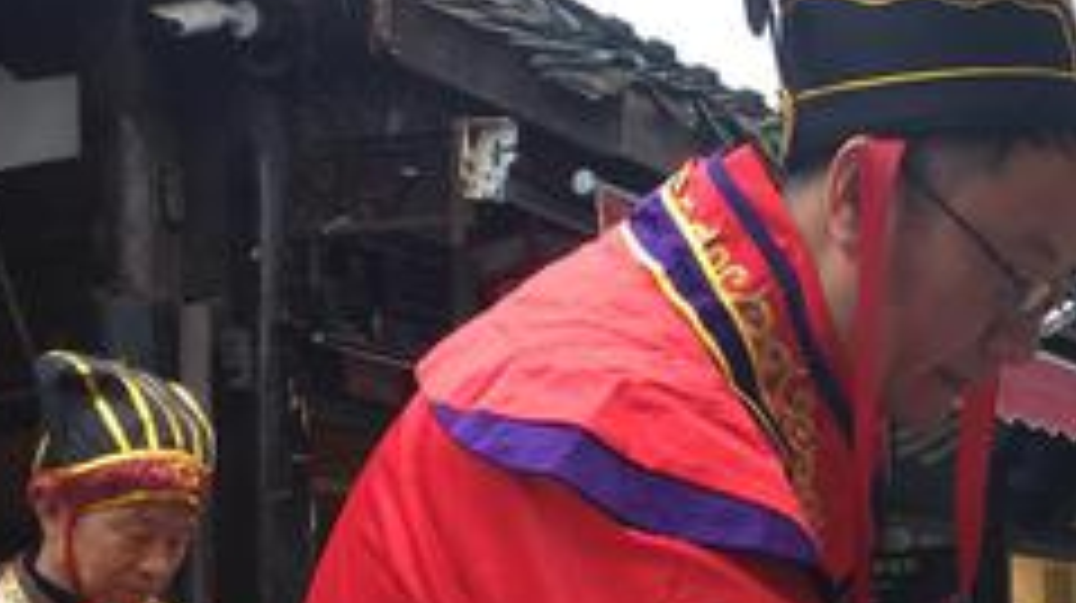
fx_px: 2452
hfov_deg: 23.6
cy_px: 682
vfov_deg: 13.7
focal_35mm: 86
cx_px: 1108
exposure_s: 1/100
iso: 32
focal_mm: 4.15
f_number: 2.2
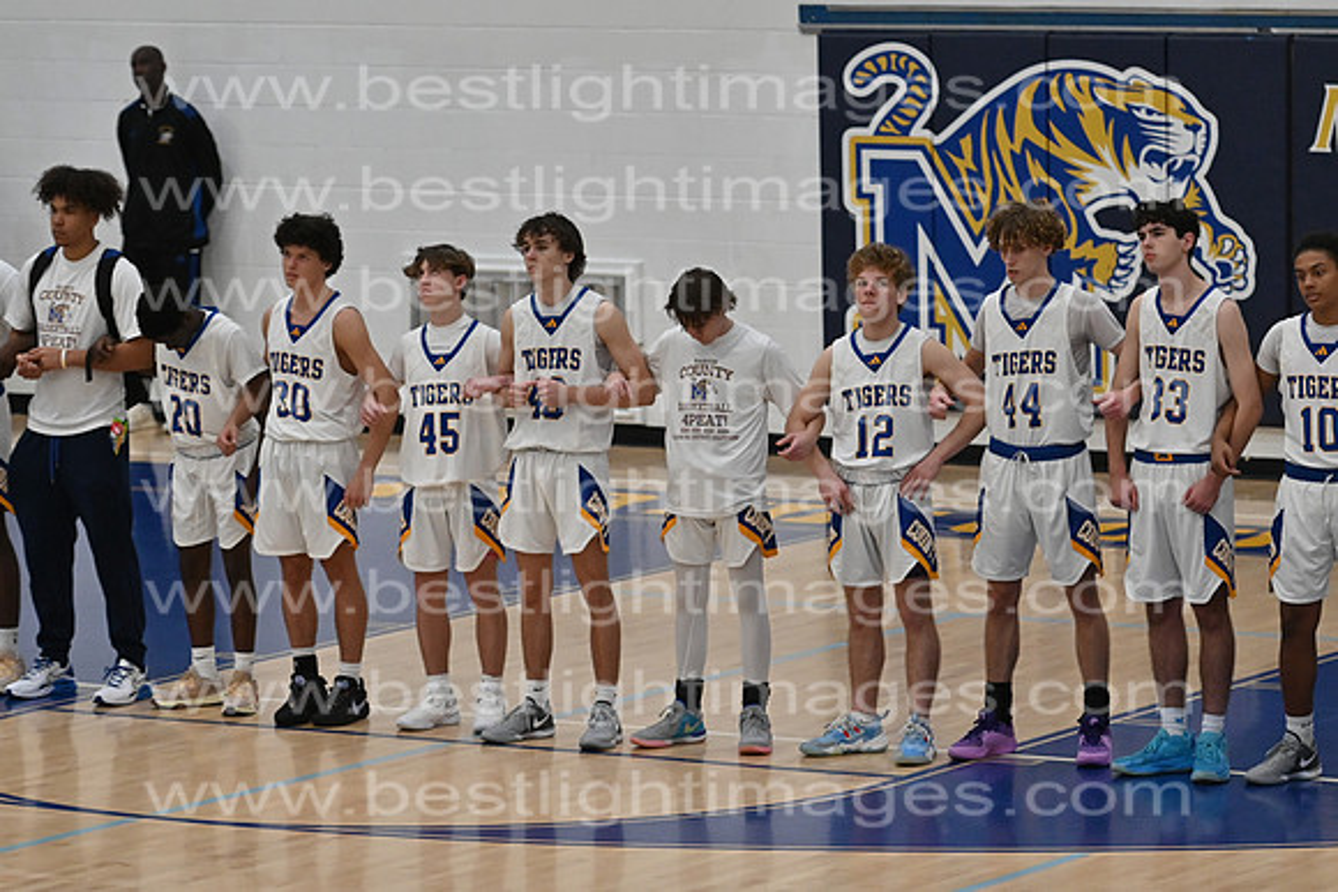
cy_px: 446
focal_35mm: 174
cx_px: 669
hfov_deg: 11.8
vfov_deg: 7.9
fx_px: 6468
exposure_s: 1/800
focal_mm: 116
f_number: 4
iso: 2200
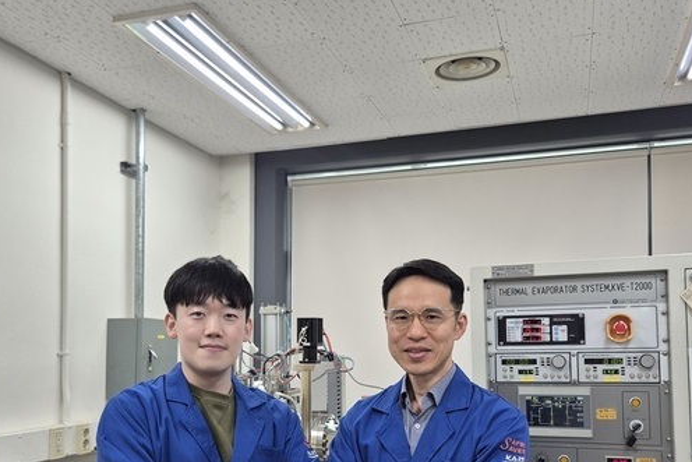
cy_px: 314
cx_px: 308
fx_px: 692
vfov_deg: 36.5
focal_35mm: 36
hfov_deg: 53.0
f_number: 1.8
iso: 80
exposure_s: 1/120
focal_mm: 5.4
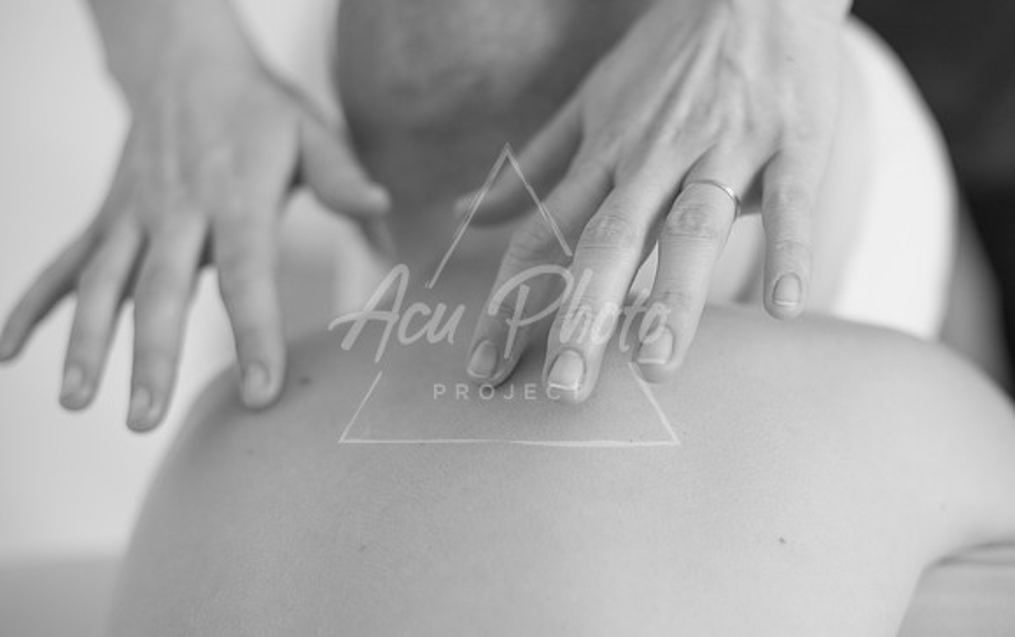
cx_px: 546
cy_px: 325
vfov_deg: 23.2
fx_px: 1550
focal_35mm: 56
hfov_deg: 36.2
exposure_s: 1/500
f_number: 2.2
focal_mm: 50
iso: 250
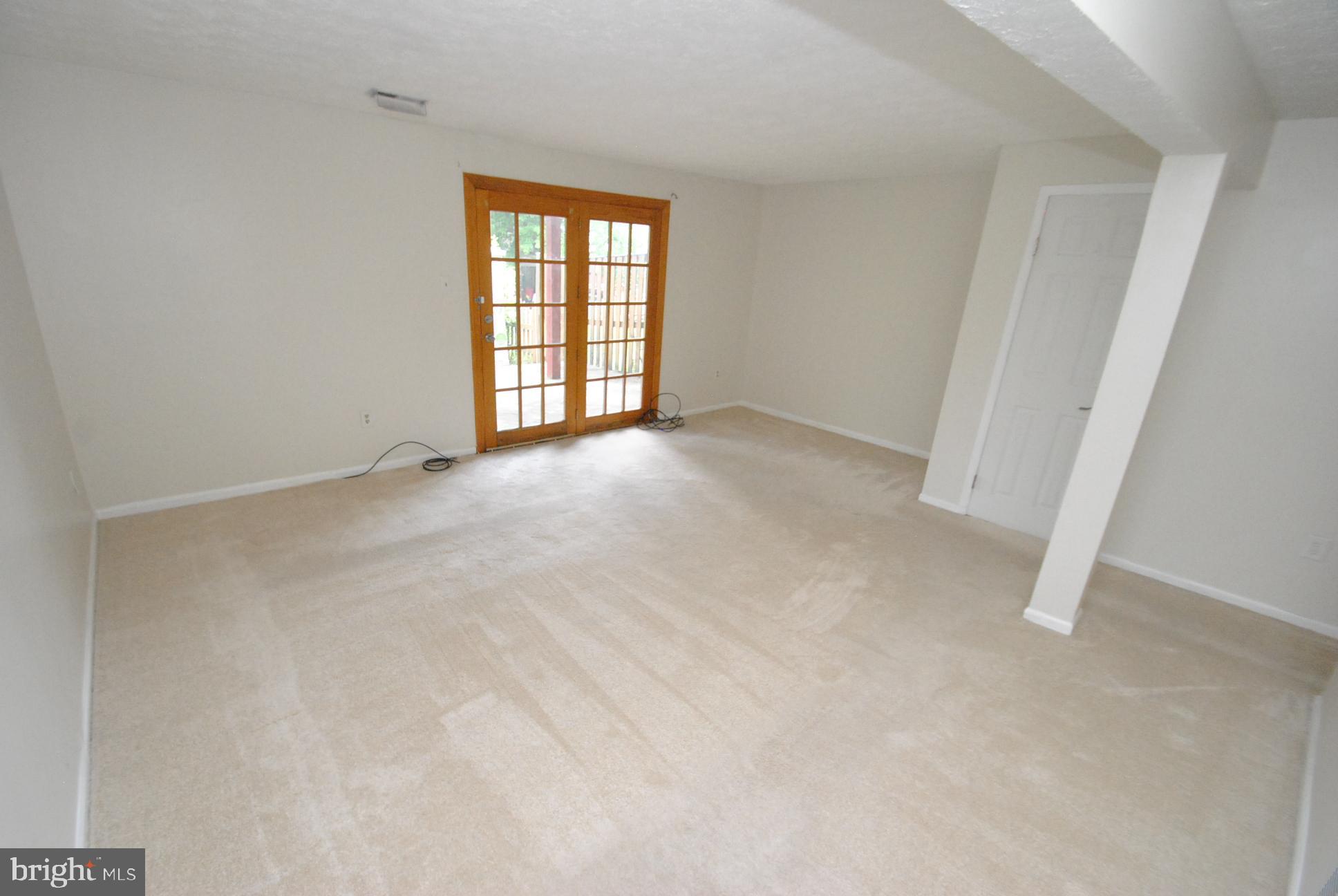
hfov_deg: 100.3
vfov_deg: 77.5
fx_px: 558
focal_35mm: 15
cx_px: 669
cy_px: 448
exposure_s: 1/200
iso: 1600
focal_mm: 10
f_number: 4.5
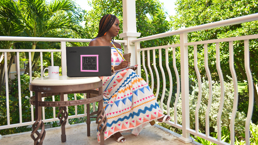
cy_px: 67
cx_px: 129
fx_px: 198
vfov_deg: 40.2
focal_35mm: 29
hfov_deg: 66.1
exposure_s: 1/160
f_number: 3.5
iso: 100
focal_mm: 18
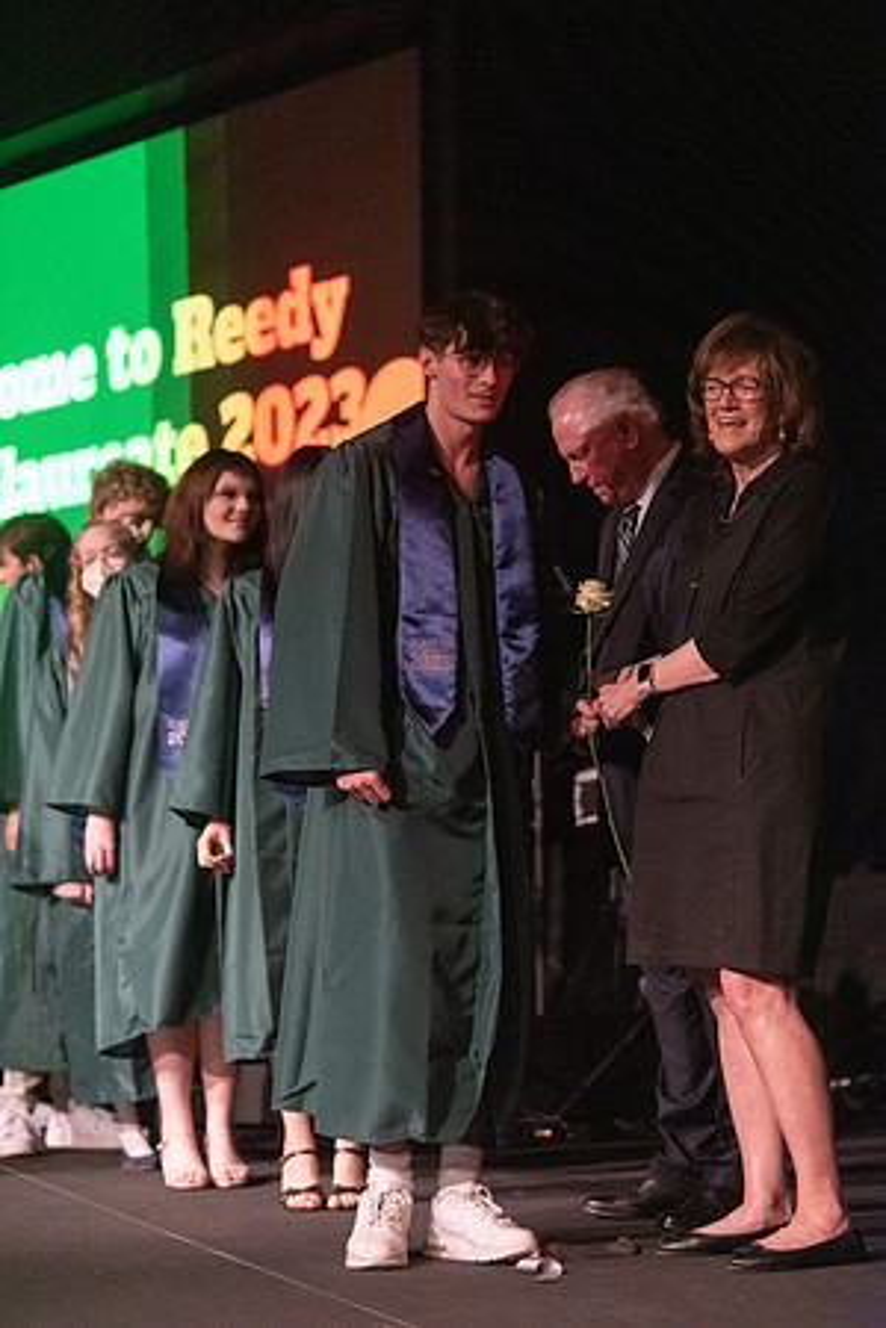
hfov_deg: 15.9
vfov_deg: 23.6
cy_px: 664
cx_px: 443
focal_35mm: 86
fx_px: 3175
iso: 16000
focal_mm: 86
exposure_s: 1/1000
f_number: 2.8
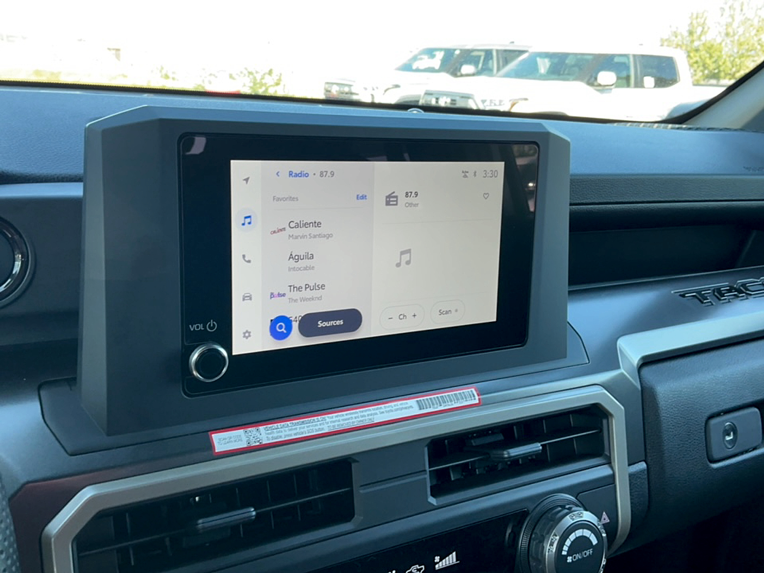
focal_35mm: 30
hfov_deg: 60.0
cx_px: 382
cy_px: 286
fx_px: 662
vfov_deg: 46.8
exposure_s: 1/60
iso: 20
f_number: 1.8
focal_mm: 3
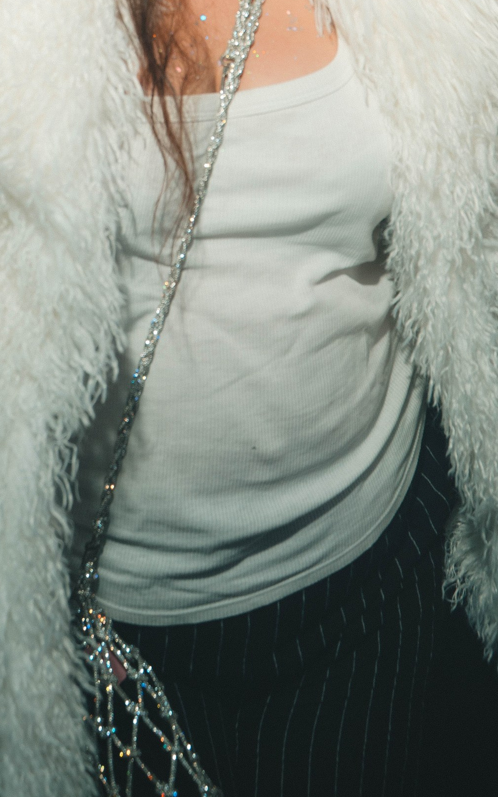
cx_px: 121
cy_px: -205
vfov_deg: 22.6
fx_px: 1802
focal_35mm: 83
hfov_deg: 15.7
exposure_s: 1/13
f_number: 5
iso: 250
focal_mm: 32
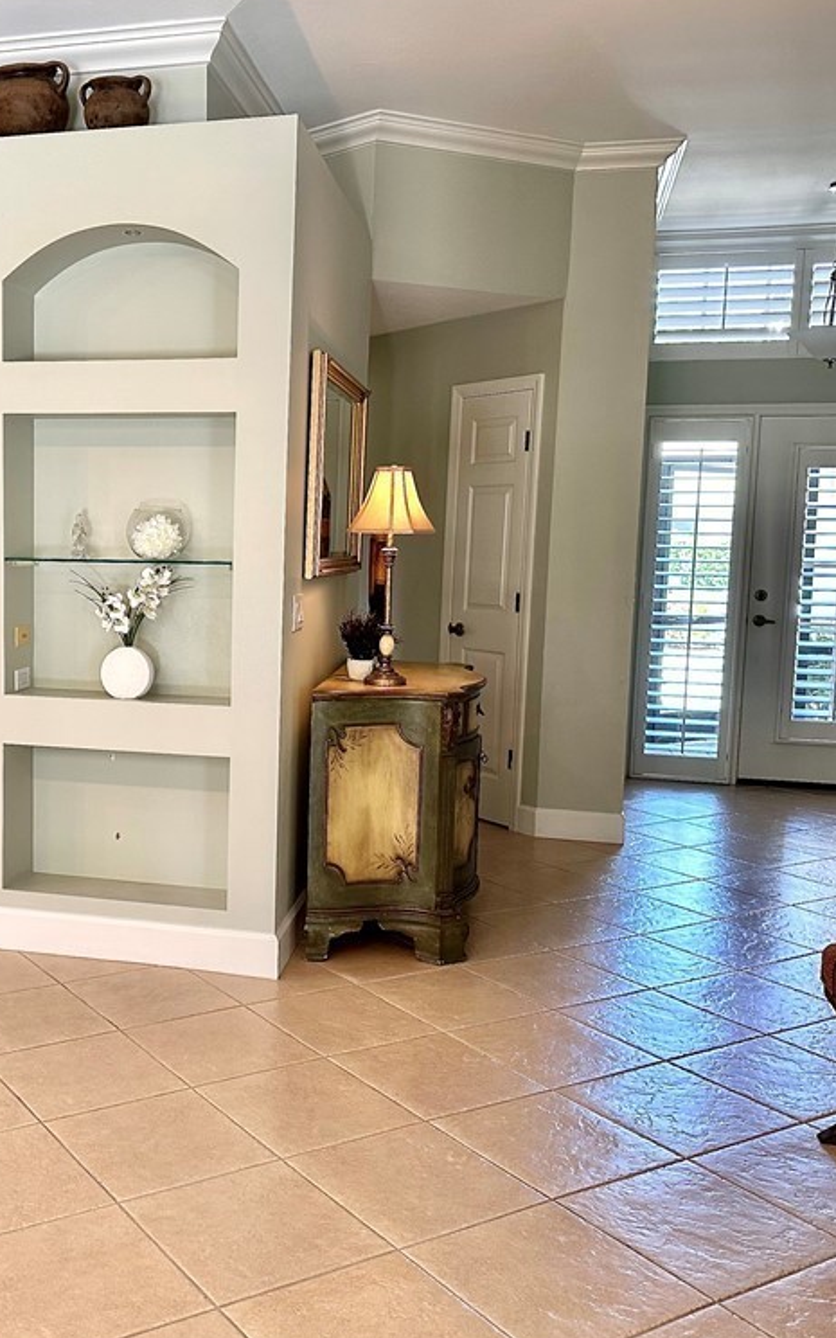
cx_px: 174
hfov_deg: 35.2
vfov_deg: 55.3
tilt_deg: -5.7
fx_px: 1276
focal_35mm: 35
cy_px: 671
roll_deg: +0.0
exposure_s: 1/120
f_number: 1.78
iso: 160
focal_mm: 6.86
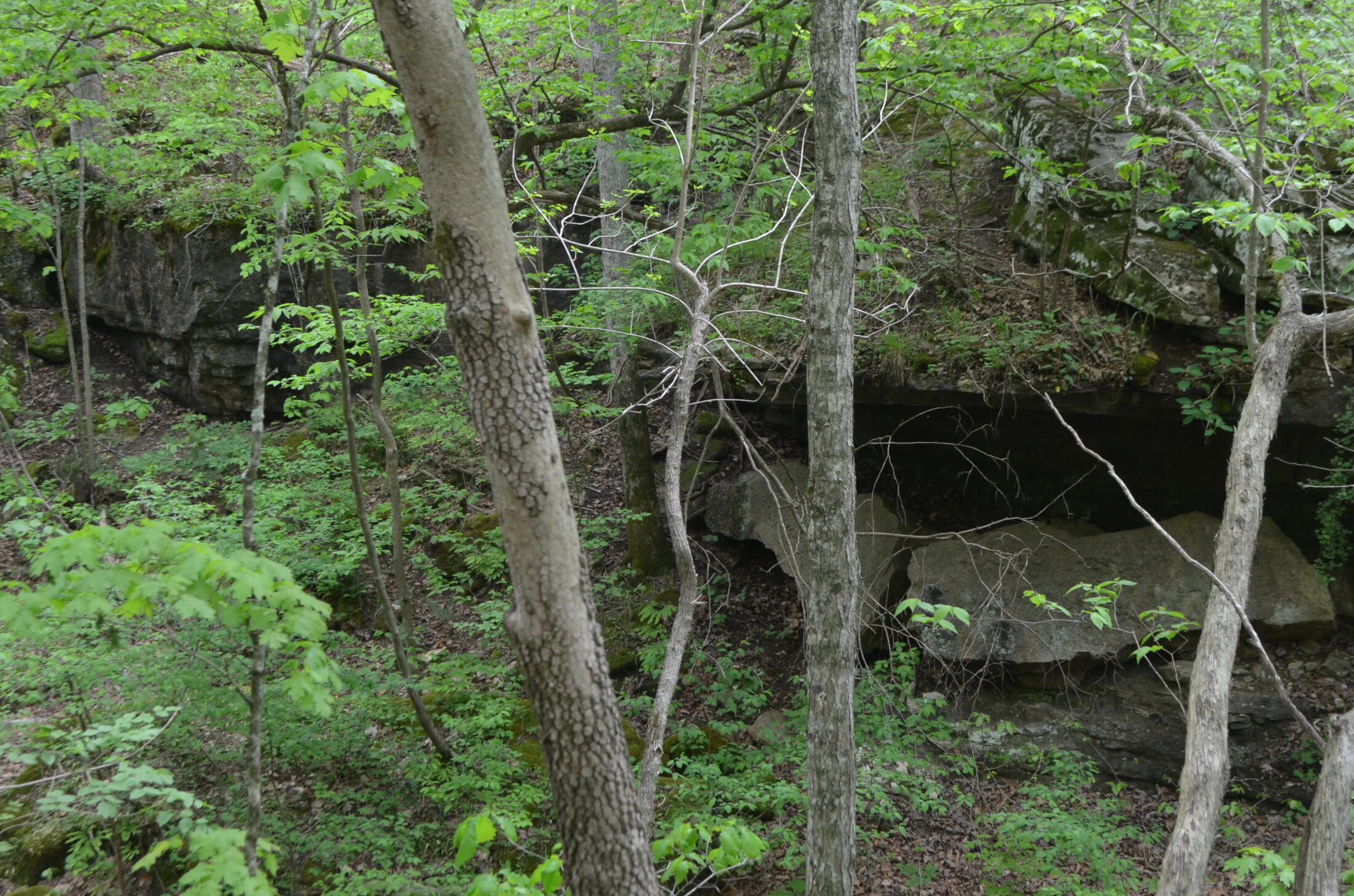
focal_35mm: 49
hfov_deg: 40.4
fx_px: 1839
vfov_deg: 27.4
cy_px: 498
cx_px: 652
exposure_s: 1/125
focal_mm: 24
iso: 360
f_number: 5.6
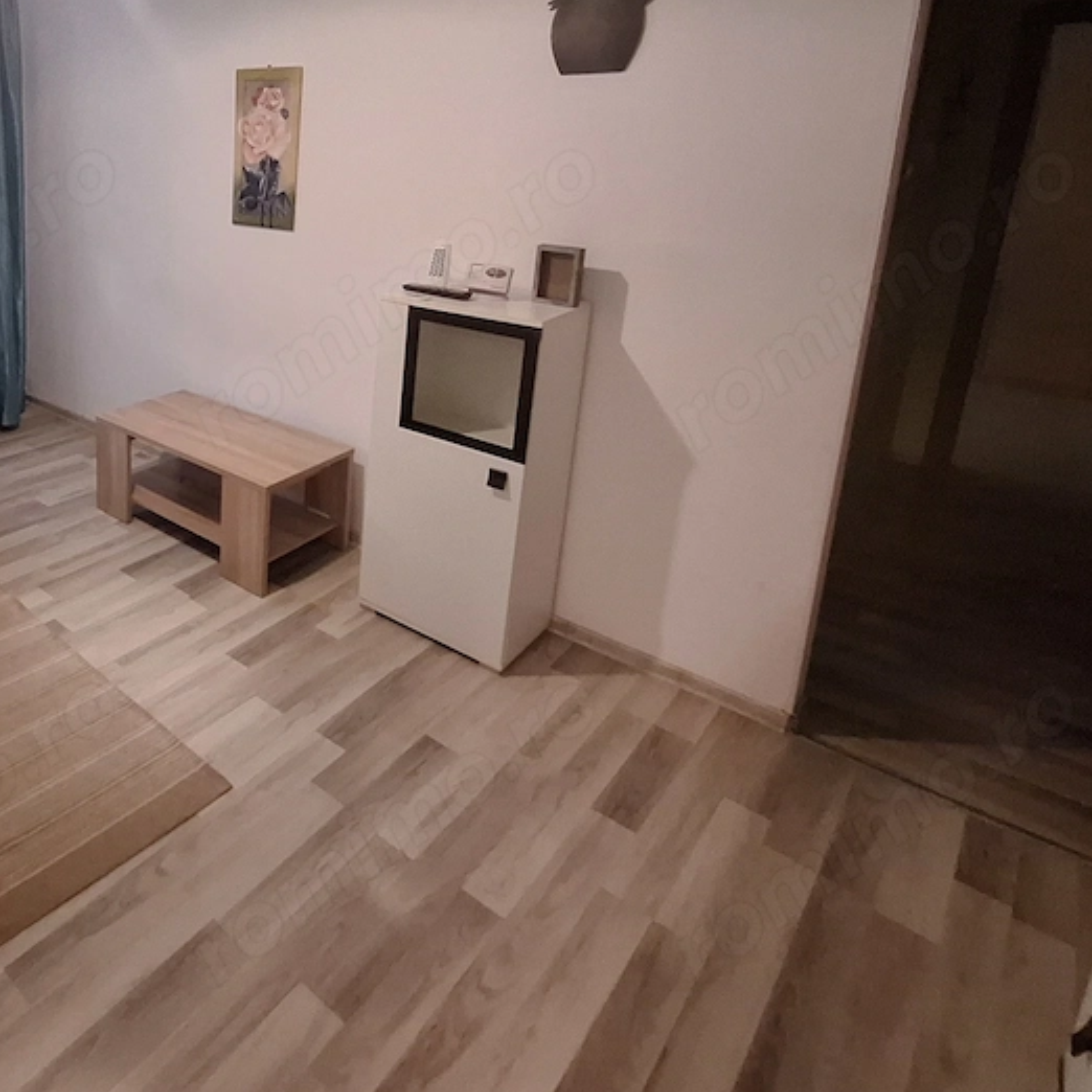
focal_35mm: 22
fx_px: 785
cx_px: 167
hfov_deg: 61.7
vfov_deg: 66.9
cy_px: 328
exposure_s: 1/20
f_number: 2.2
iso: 500
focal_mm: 1.74
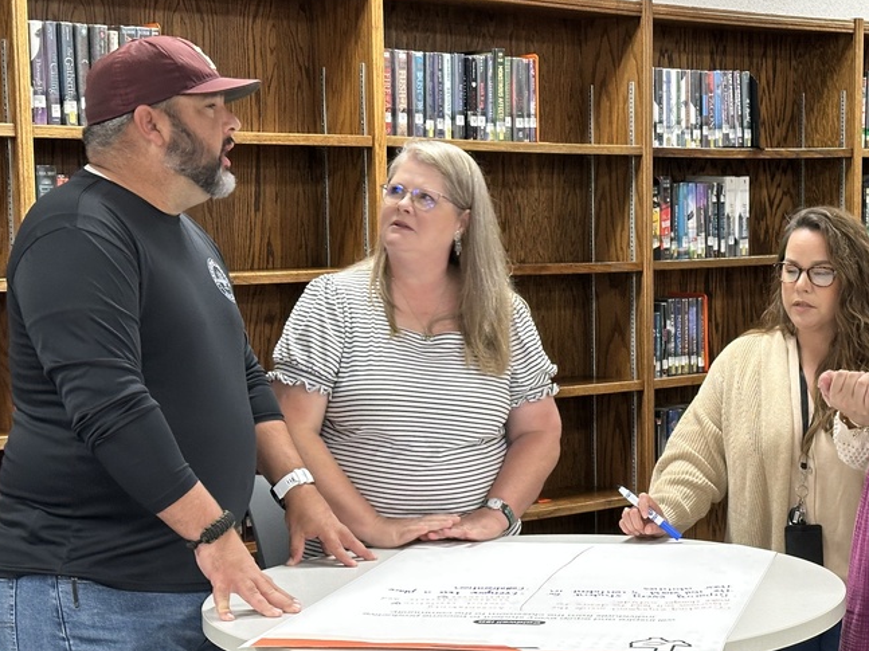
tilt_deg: -5.0
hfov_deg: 25.5
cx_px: 590
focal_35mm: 76
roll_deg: +1.0
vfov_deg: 19.4
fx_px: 1908
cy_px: 369
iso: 200
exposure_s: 1/60
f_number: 1.78
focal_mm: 6.86
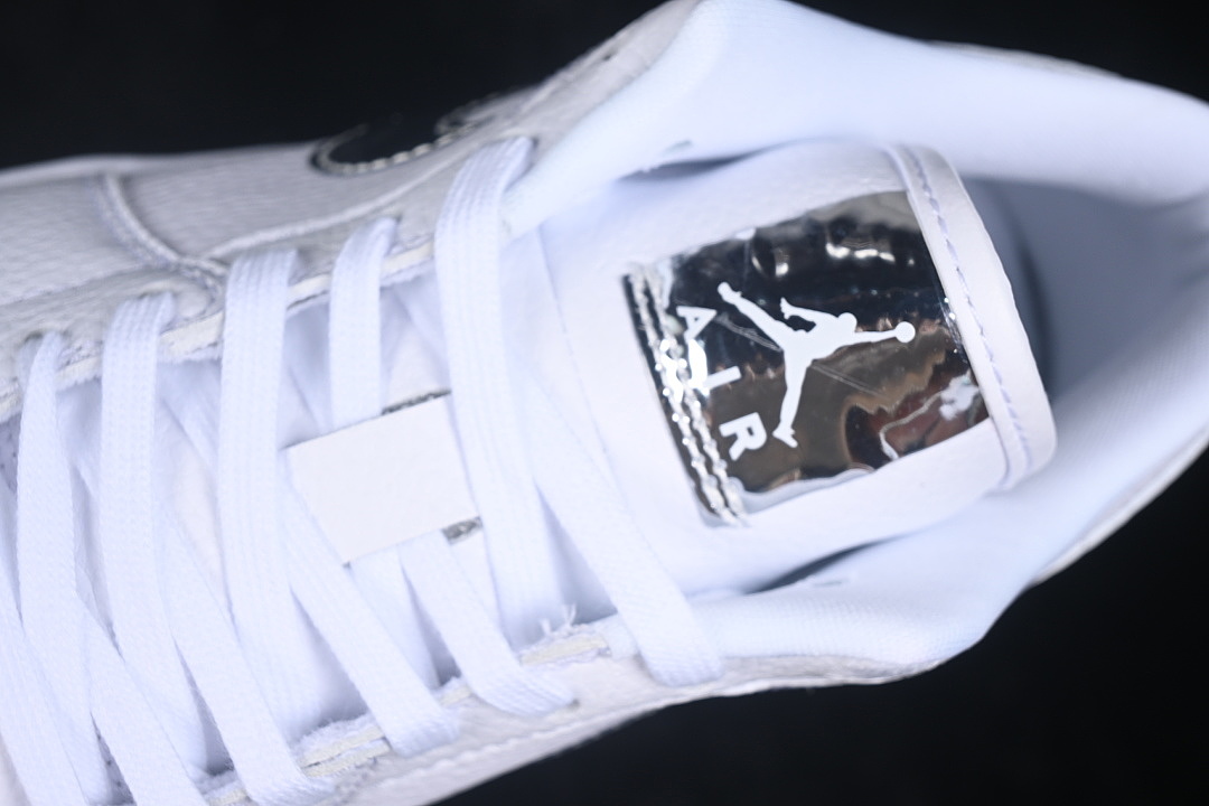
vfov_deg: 18.2
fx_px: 2519
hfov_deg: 27.0
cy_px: 403
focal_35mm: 75
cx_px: 604
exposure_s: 1/80
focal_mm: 50
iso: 160
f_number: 7.1
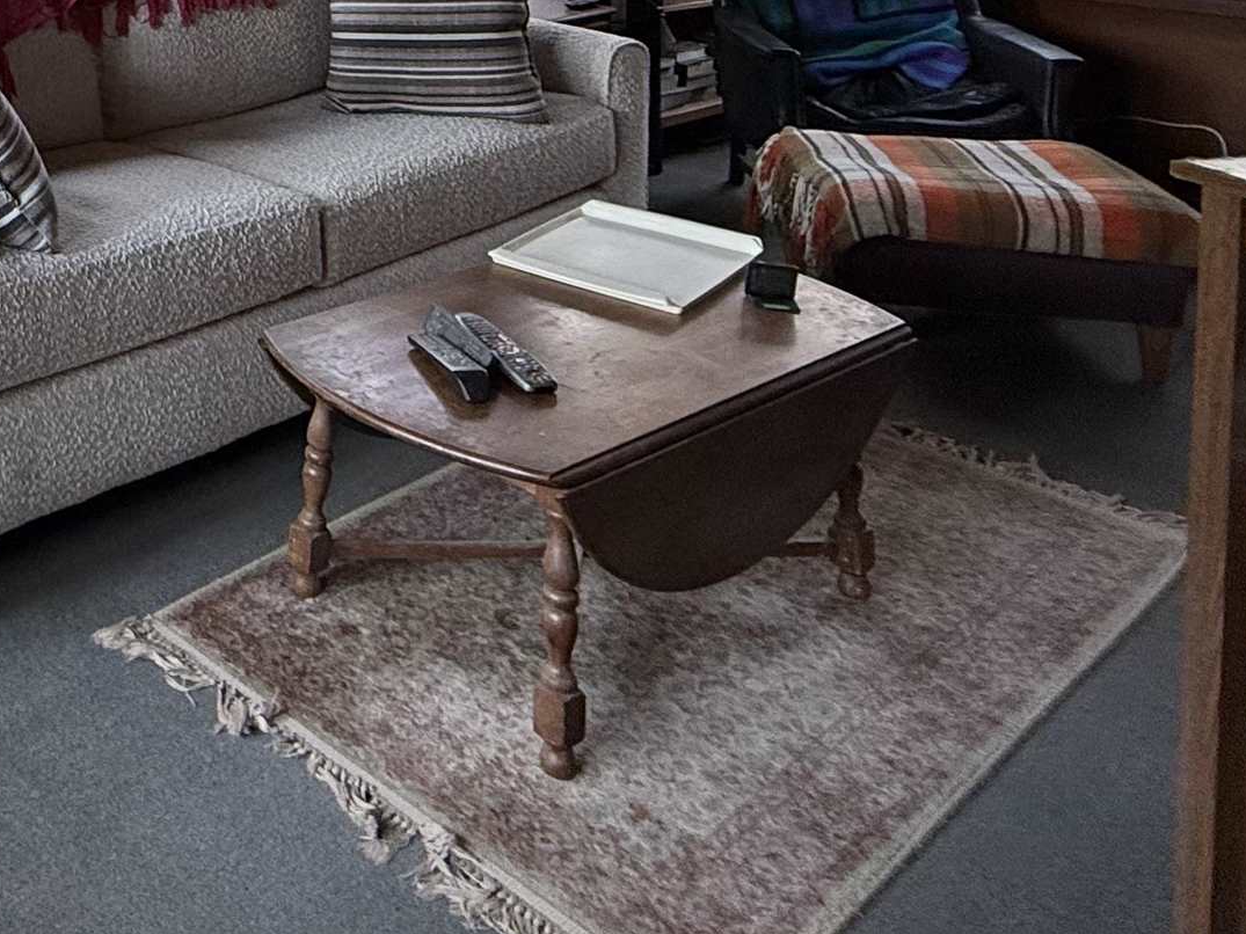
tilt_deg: -4.3
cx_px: -54
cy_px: -168
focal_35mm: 40
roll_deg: +1.4
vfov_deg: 30.8
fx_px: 1440
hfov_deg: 39.9
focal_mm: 2.22
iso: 100
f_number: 2.2
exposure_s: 1/99
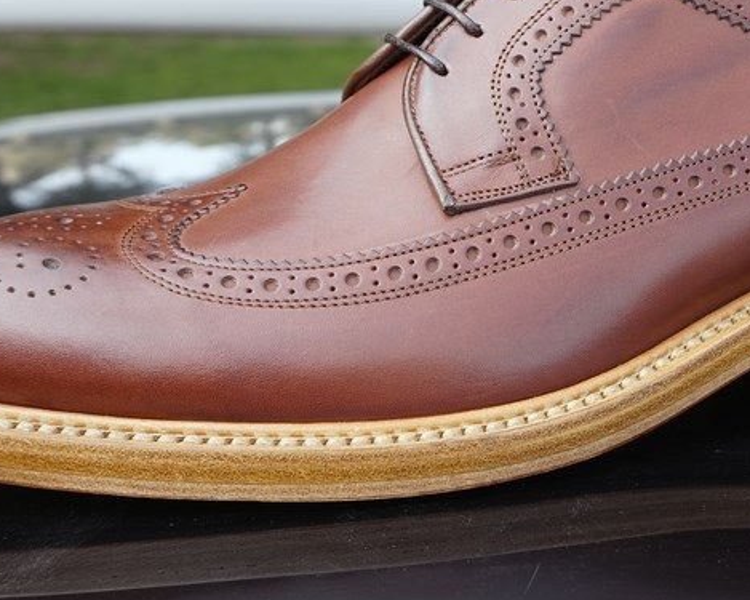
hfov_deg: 31.2
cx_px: 494
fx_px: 1332
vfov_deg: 25.1
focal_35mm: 60
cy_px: 165
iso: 100
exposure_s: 1/80
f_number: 5.6
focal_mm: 20
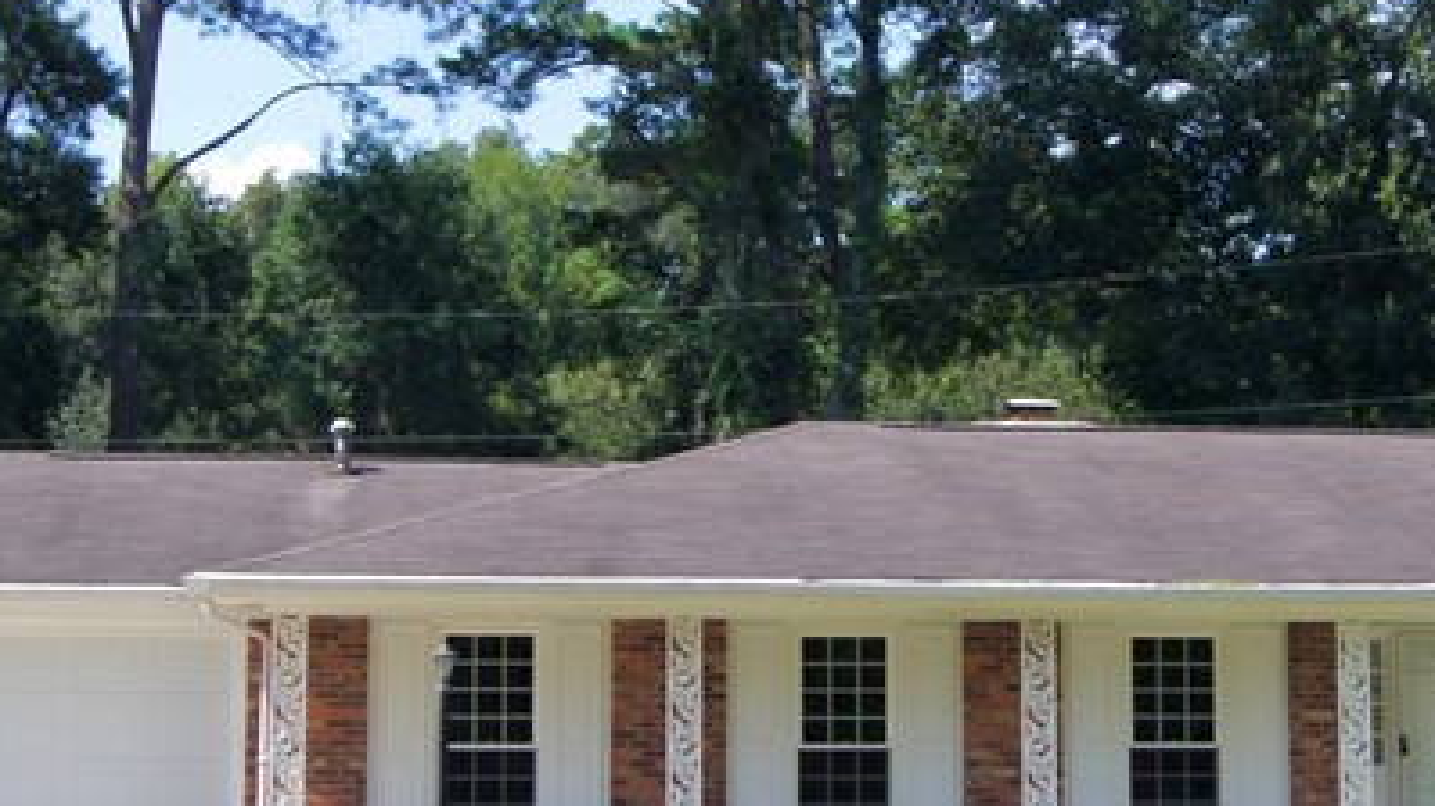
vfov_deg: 15.6
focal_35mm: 77
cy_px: 266
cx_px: 883
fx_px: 2929
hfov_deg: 27.5
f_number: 11
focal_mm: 18
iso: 100
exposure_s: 1/80
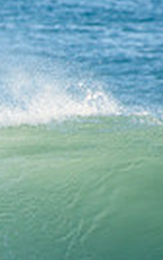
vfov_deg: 1.0
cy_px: 284
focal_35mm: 2200
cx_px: -272
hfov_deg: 0.6
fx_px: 15603
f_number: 5.6
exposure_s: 1/1600
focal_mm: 500
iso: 400
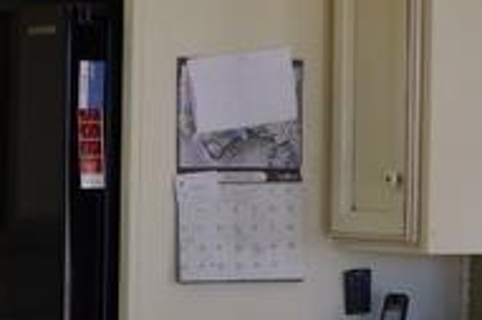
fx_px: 2796
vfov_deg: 6.5
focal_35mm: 209
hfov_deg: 9.6
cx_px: -227
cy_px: 316
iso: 400
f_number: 5.6
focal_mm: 26.25
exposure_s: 1/50
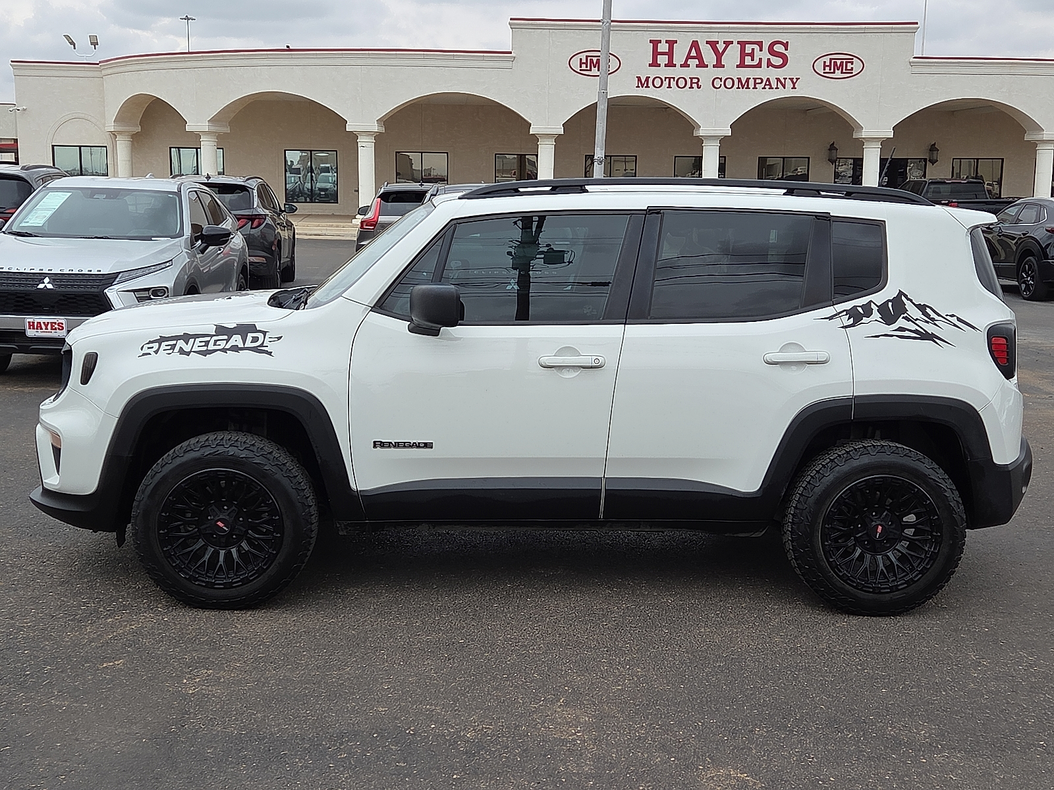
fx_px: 1340
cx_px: 527
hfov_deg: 42.9
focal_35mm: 44
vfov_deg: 32.9
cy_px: 395
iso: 76
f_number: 1.8
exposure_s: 1/1667
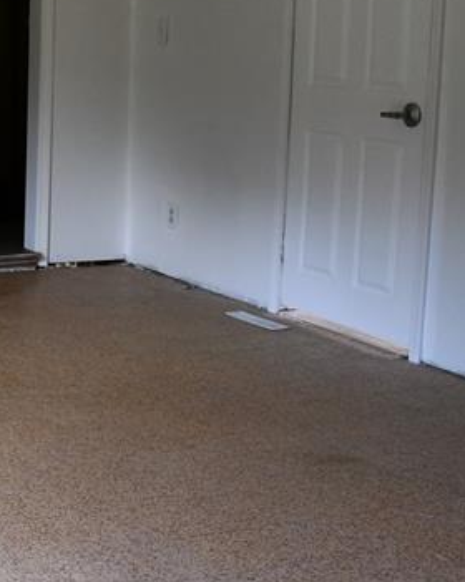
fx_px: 1275
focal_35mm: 74
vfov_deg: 25.6
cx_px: -218
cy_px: 196
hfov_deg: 18.5
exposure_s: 1/125
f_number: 3.5
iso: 1000
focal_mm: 18
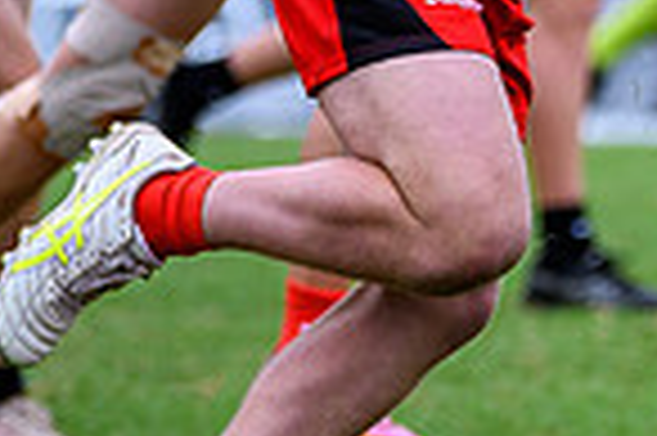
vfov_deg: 1.1
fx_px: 21802
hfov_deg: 1.7
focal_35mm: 1196
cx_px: 1585
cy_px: -32
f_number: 2.8
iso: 180
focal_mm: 145
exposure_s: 1/1250
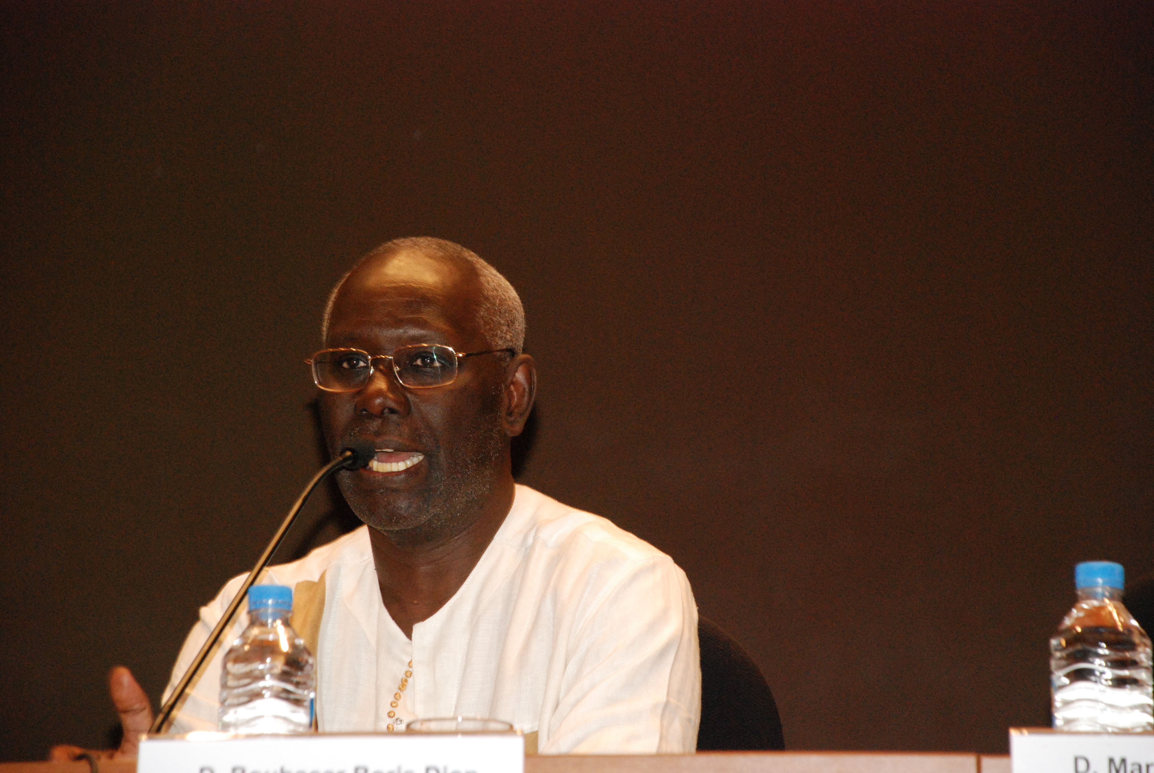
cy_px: 386
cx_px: 577
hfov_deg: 13.0
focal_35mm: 158
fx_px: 5055
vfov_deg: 8.7
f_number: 5.6
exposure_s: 1/25
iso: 1250
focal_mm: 105
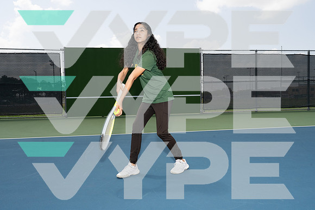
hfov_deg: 58.7
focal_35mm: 32
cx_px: 158
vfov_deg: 41.1
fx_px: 280
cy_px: 105
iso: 160
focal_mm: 32
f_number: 10
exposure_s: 1/250
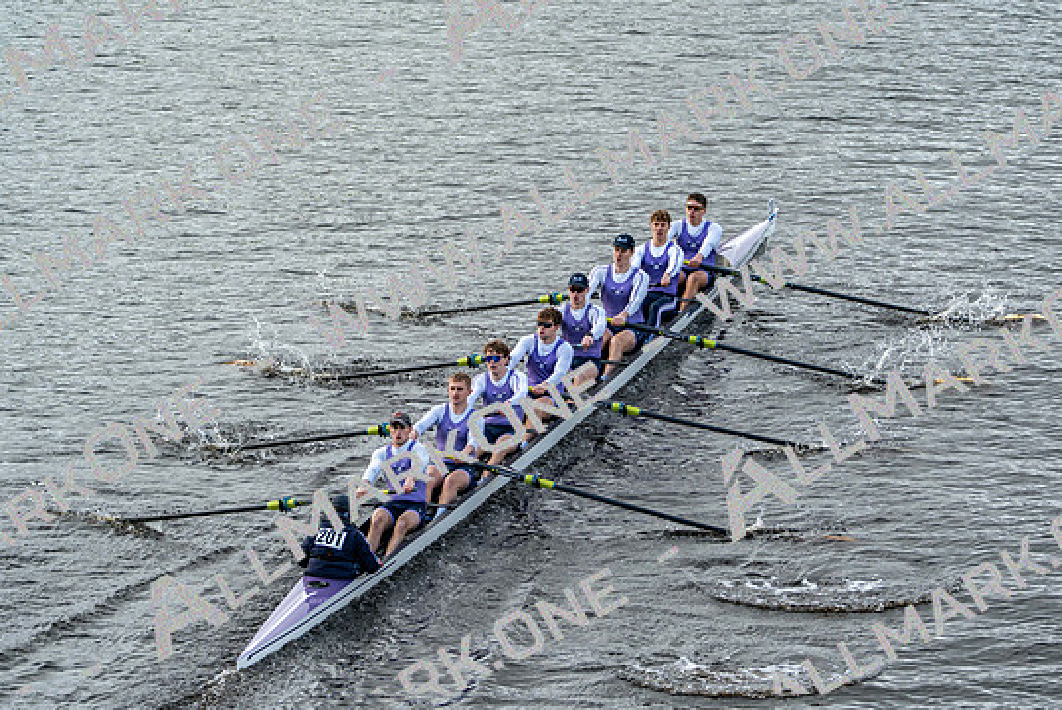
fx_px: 6436
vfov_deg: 6.3
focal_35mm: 218
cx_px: 552
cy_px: 355
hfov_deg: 9.4
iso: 640
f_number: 5.6
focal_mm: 202
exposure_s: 1/1250
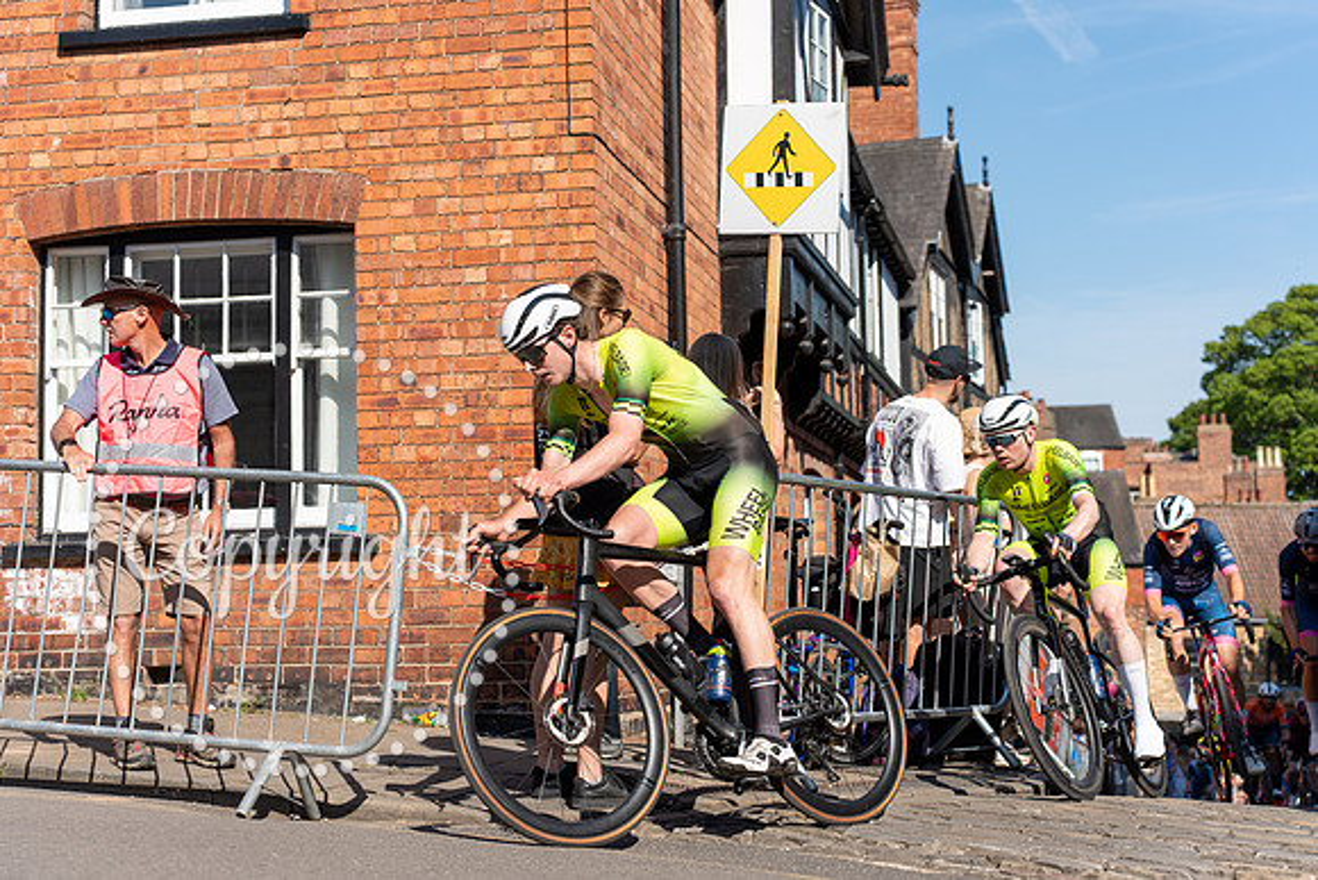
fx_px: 2051
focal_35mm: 56
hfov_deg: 35.6
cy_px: 440
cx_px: 659
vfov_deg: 24.2
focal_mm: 56
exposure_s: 1/1000
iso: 100
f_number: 3.5
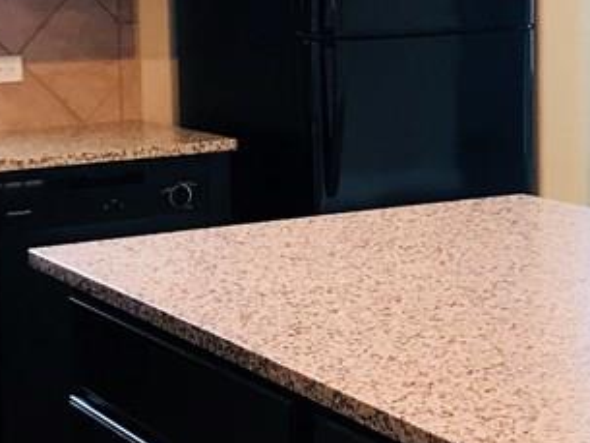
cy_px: 122
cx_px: 280
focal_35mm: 94
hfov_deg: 20.9
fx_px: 1603
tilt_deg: -4.9
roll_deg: +0.8
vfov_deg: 15.7
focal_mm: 3.99
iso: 40
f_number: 1.8
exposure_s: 1/17
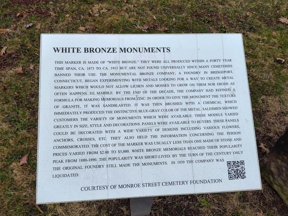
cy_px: 116
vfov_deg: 54.8
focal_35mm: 25
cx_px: 140
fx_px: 208
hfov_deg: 69.4
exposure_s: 1/405
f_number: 1.8
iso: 100
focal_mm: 5.56
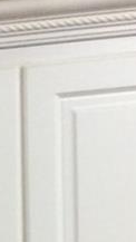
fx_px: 1648
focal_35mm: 257
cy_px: 517
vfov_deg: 7.9
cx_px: -259
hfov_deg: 4.5
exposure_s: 1/24
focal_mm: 3.3
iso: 50
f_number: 2.4
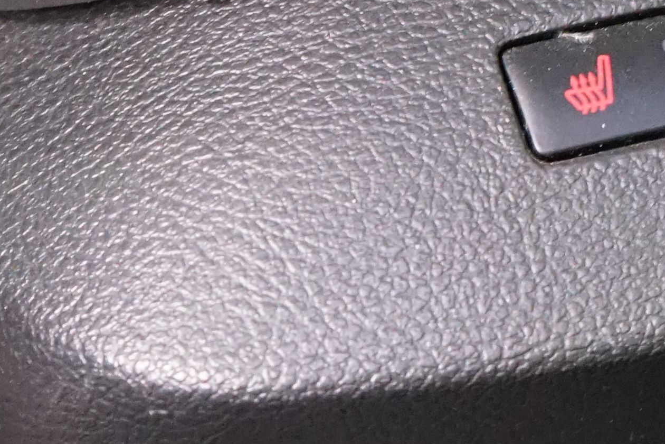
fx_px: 3694
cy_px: 43
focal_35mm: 200
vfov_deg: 6.9
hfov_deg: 10.2
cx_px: 692
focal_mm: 42
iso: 6400
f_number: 4.5
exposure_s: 1/10
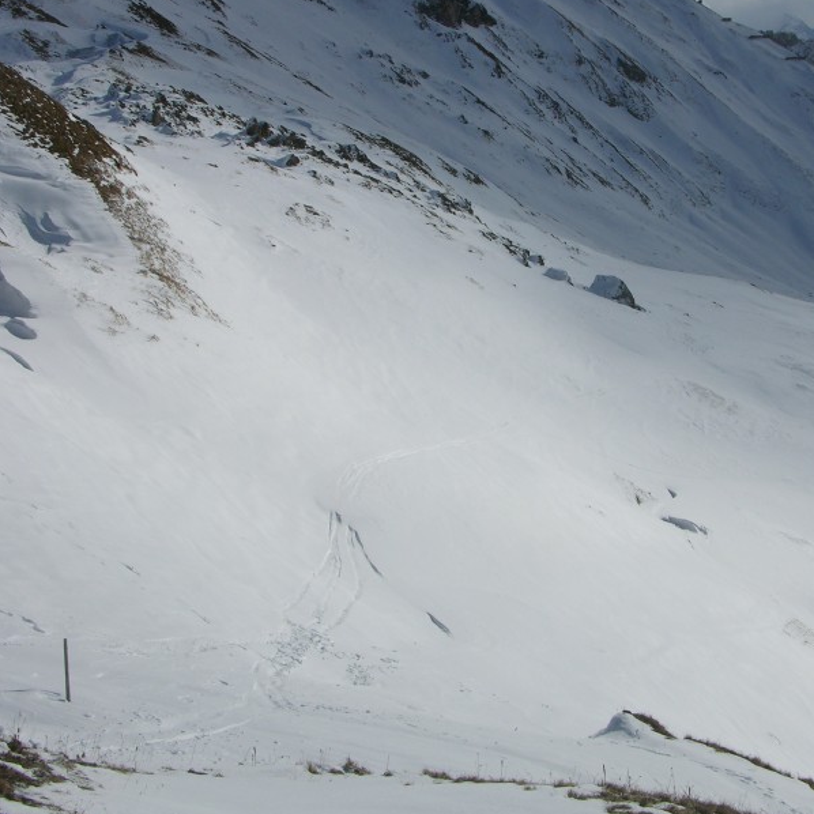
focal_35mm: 53
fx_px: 1410
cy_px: 323
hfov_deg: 32.1
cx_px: 476
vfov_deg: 32.1
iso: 50
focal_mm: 8.9
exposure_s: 1/476
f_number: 8
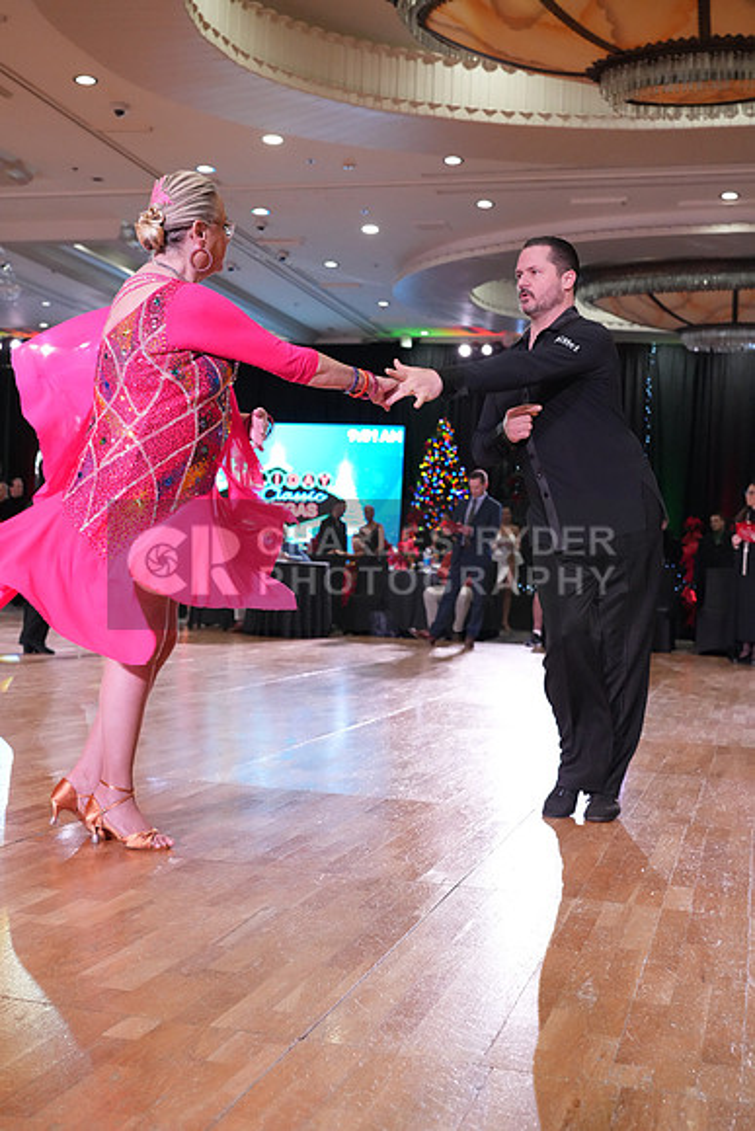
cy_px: 566
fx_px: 1289
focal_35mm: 41
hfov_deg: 32.6
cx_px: 378
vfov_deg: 47.4
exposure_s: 1/320
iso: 5000
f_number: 5
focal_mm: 41
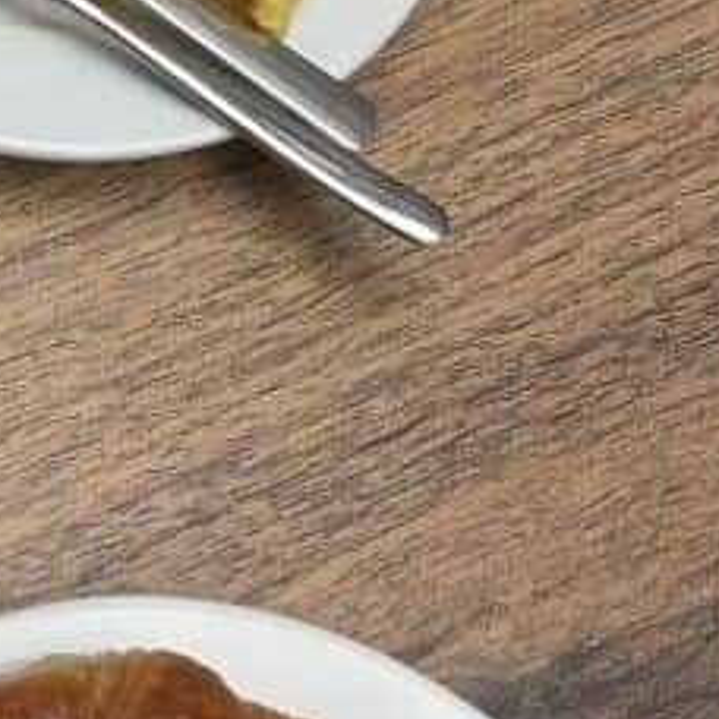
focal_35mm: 103
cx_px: -454
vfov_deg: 16.6
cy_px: 25
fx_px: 2420
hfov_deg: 15.2
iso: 50
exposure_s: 1/502
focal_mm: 5.7
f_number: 1.5
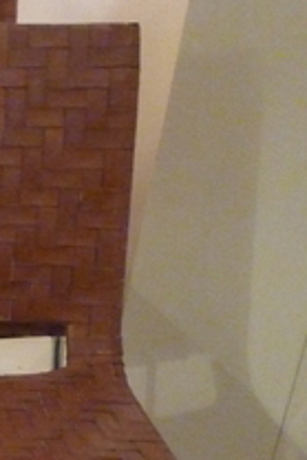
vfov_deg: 18.1
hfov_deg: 11.1
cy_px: 405
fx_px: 1417
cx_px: -322
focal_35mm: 111
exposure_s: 1/13
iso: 800
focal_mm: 6.1
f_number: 3.6
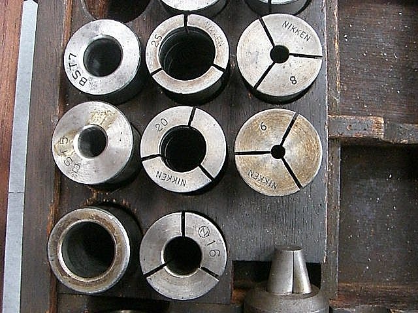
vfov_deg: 37.7
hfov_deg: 49.0
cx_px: 209
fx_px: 459
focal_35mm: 38
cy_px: 156
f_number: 2.7
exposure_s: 1/20
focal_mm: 6.2
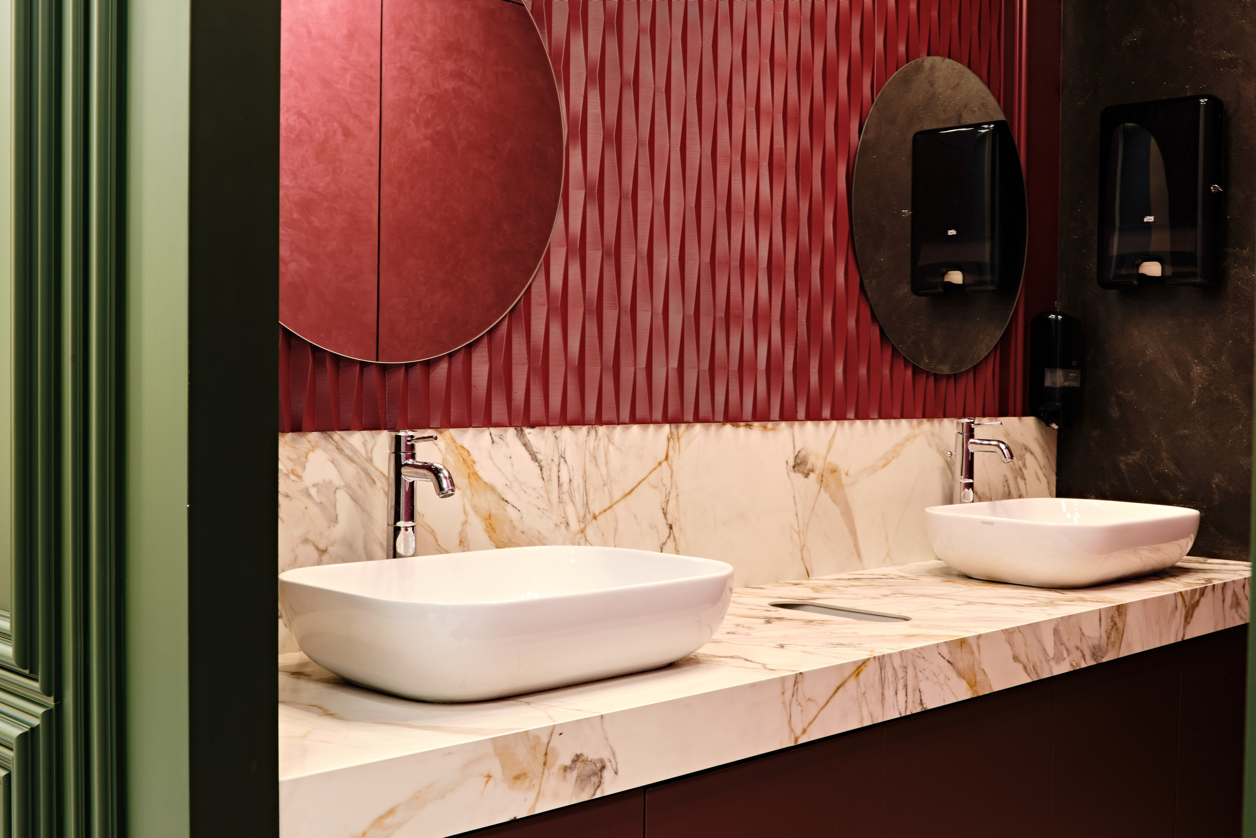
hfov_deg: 48.5
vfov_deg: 33.4
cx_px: 628
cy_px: 419
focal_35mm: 40
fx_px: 1396
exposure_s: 1/1.2
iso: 200
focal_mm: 26.5
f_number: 8
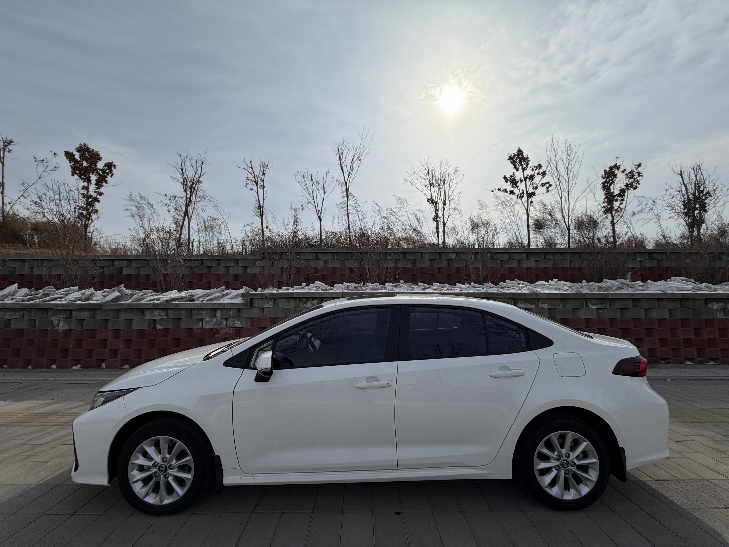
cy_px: 274
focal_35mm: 14
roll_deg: -0.8
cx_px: 364
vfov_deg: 85.7
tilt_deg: +4.9
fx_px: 295
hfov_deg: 102.1
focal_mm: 2.22
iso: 20
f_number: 2.2
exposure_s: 1/2506
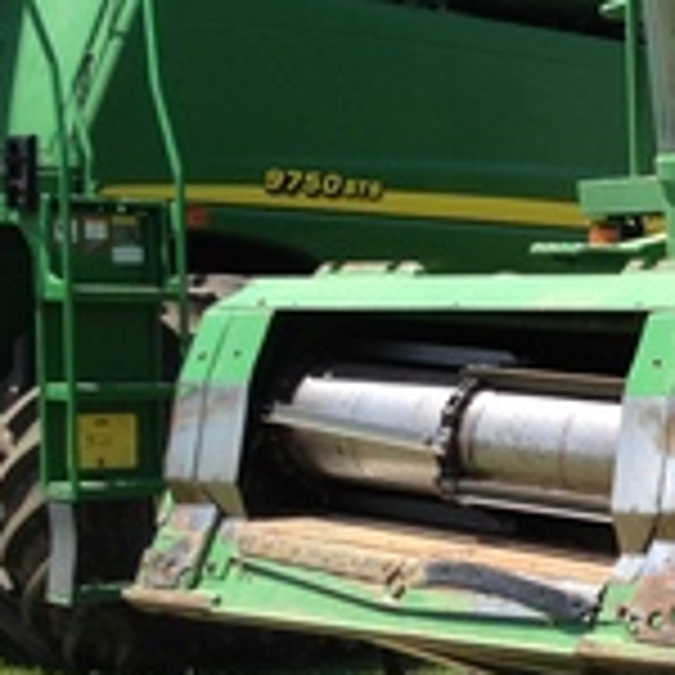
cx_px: 1202
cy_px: 324
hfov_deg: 13.9
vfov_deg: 15.6
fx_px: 2471
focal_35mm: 112
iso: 64
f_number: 2.4
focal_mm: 4.28
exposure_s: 1/789
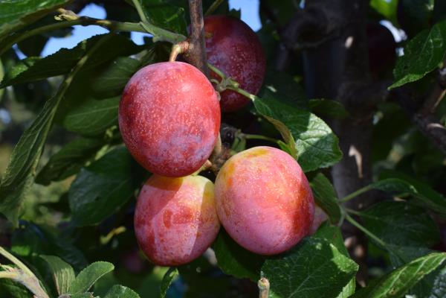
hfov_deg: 45.0
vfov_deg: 30.8
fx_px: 539
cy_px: 149
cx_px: 223
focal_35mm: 44
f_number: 9
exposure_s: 1/200
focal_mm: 29
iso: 100
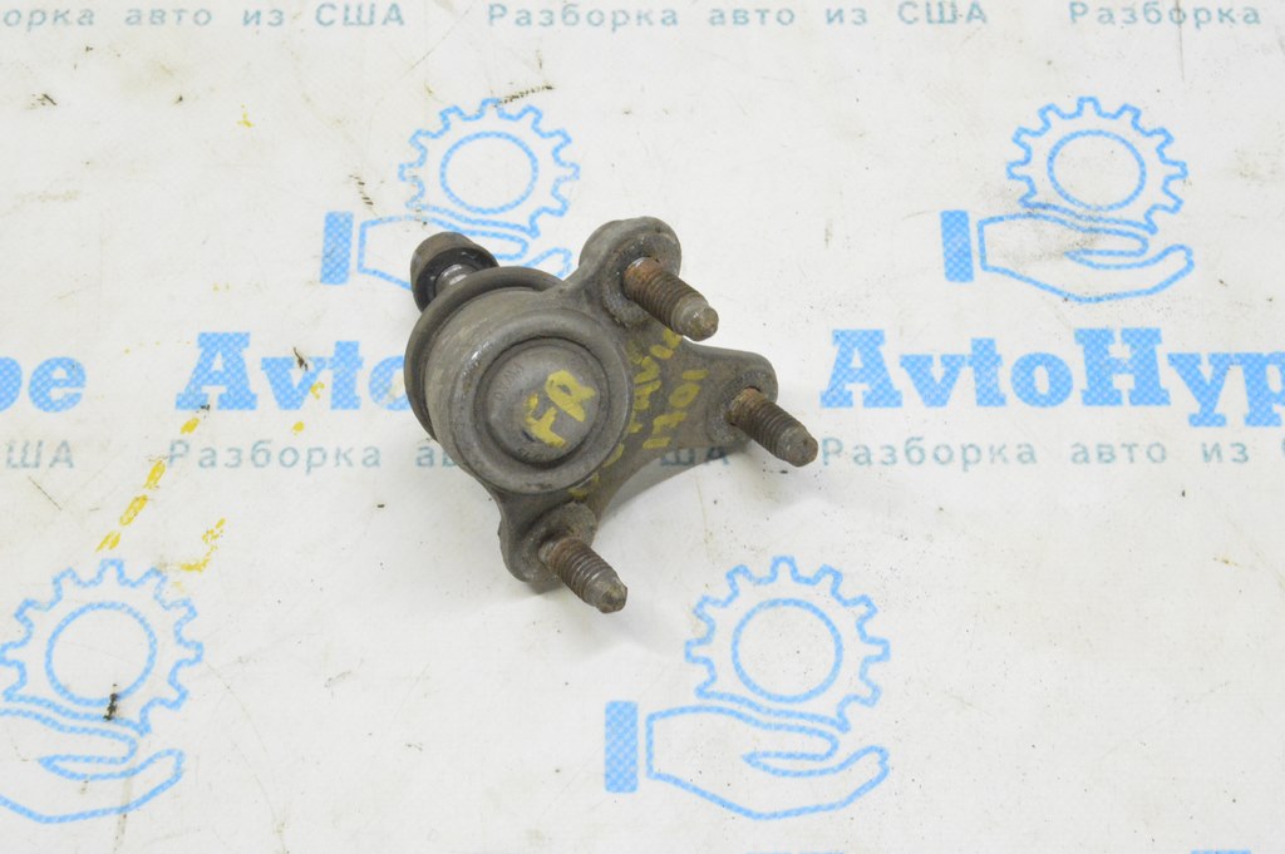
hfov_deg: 35.1
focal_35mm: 57
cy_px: 427
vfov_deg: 23.7
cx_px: 642
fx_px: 2033
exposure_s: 1/15
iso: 6400
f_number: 20
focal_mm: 38
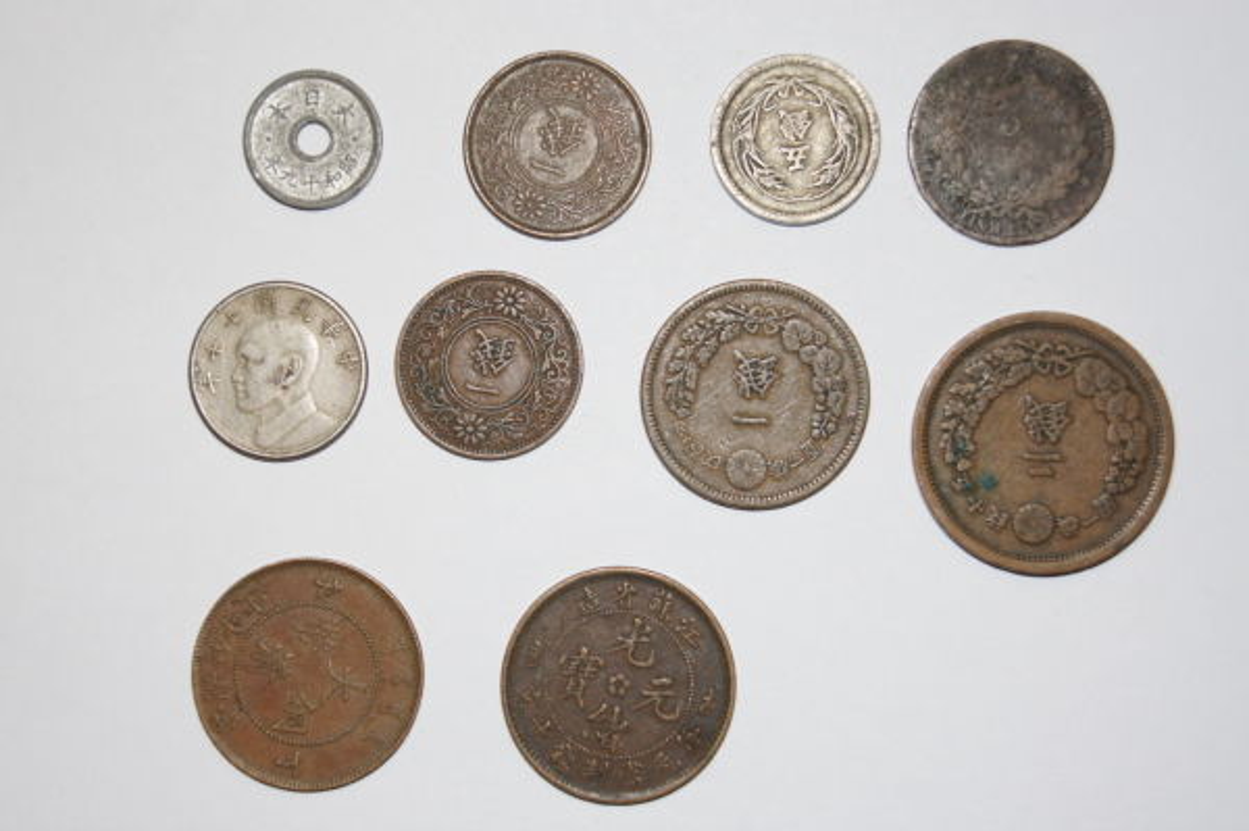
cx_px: 624
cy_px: 416
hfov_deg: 24.6
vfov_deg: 16.5
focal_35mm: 82
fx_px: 2860
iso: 250
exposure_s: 1/80
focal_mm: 55
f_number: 5.6
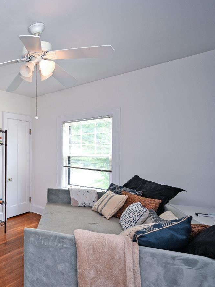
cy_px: 150
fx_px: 191
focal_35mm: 23
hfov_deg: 44.4
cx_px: -23
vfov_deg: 73.9
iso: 220
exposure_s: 1/60
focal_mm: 14
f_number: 4
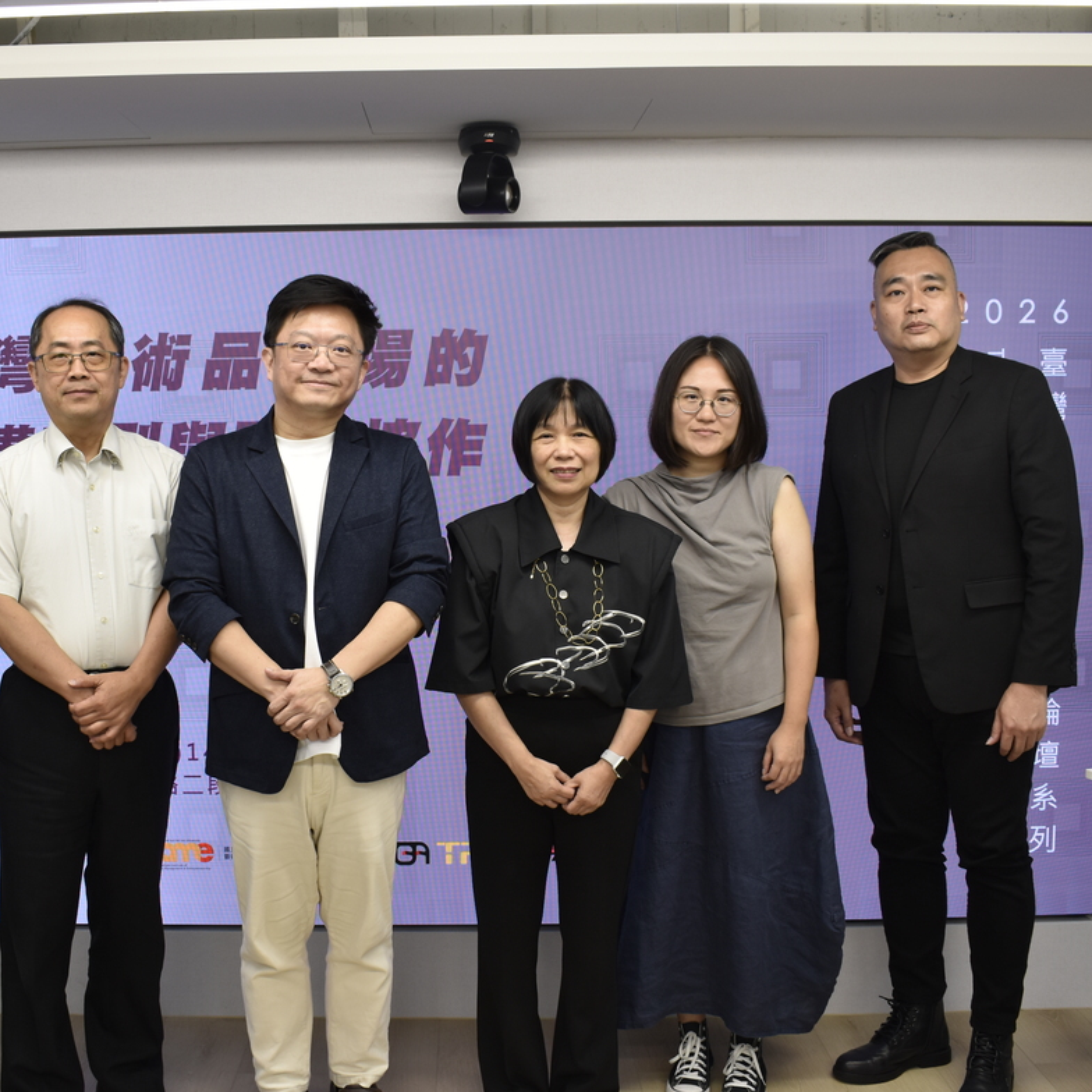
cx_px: 440
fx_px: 1392
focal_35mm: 39
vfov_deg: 42.8
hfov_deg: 42.6
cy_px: 554
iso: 400
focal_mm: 20
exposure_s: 1/60
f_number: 4.5
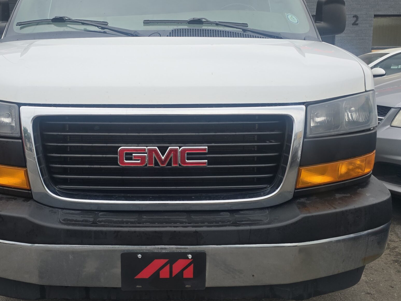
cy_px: 132
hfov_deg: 48.5
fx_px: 440
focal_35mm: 38
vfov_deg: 37.7
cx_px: 149
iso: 50
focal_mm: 6.3
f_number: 1.7
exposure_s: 1/180
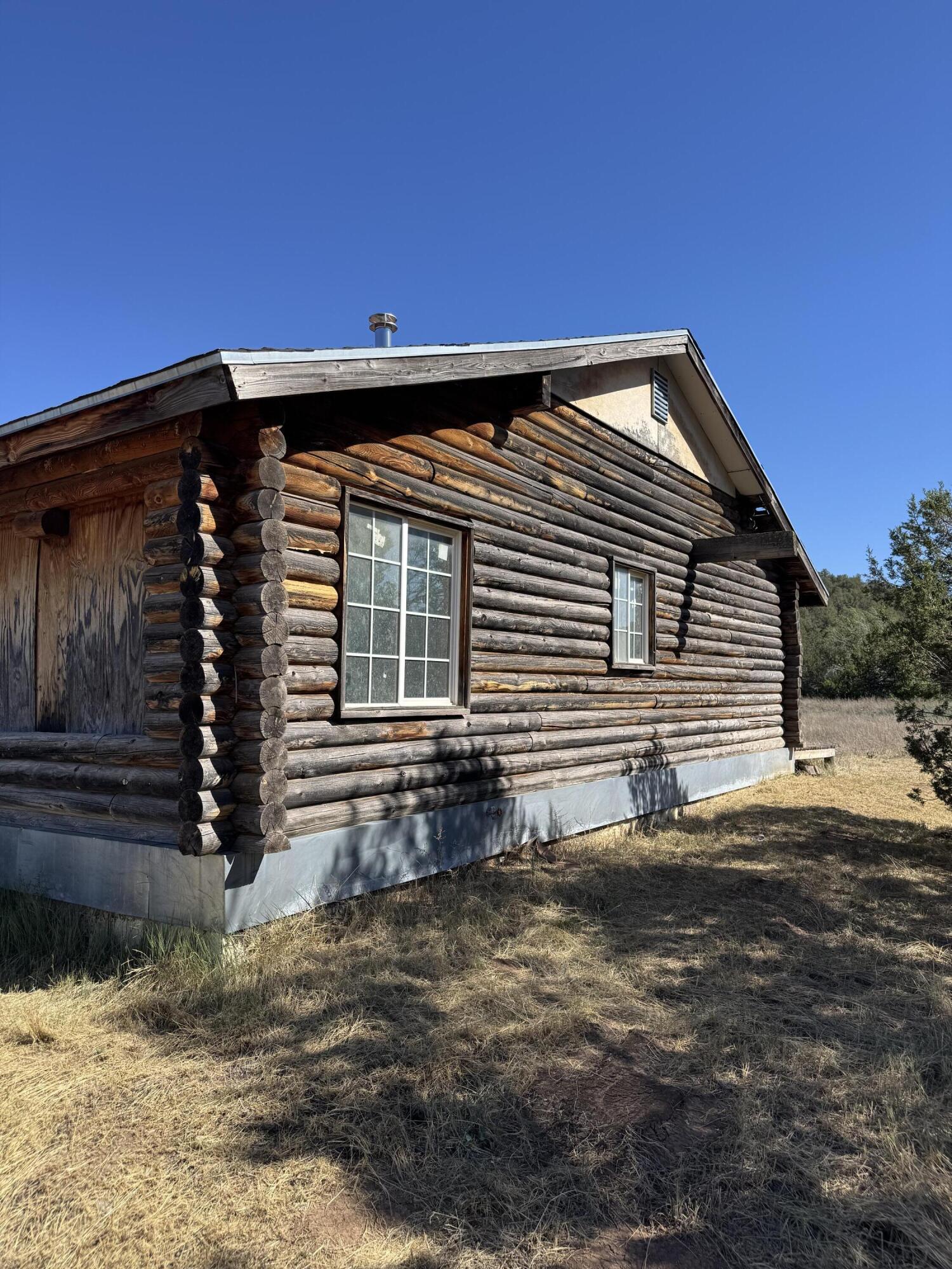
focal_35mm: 24
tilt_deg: +3.5
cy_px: 634
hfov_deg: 56.8
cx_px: 476
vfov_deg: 71.6
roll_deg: +1.1
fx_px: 880
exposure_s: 1/2833
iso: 80
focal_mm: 6.76
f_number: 1.78
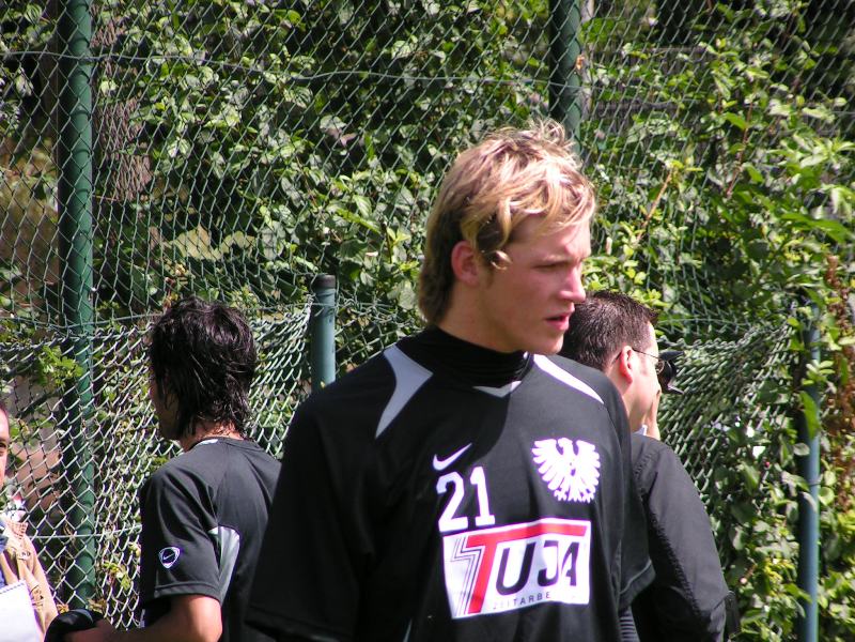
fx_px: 8768
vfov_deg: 4.2
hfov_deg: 5.6
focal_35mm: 355
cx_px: 428
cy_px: 321
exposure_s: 1/400
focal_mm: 54.2
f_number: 4
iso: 50
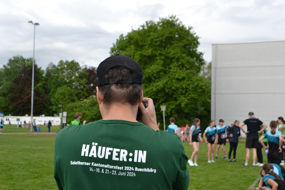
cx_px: 142
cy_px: 95
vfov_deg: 28.1
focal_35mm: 48
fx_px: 380
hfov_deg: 41.1
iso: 100
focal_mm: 32
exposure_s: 1/200
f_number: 7.1
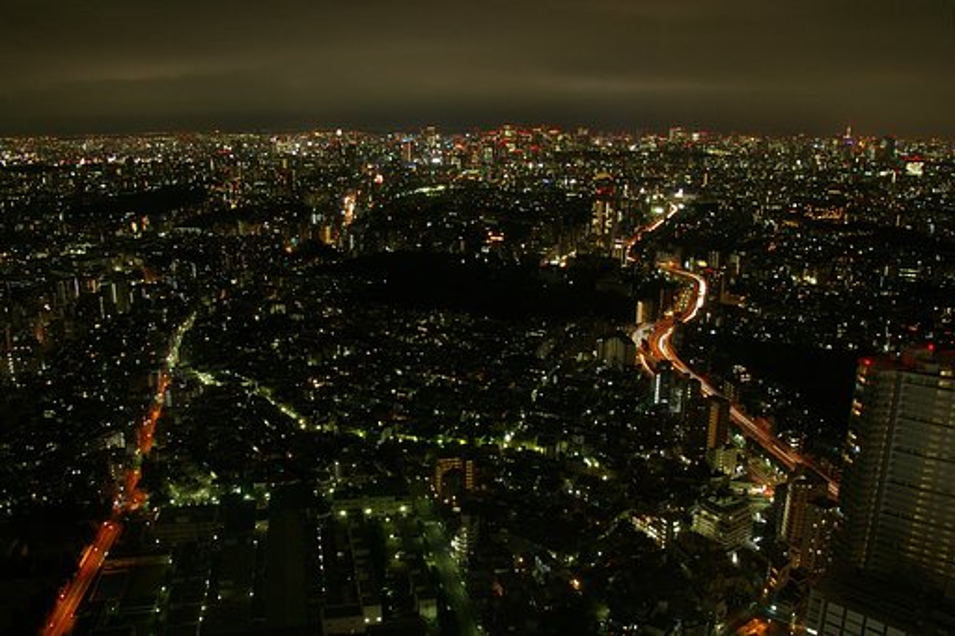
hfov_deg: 67.4
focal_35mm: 27
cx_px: 478
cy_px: 318
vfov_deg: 47.9
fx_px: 716
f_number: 11
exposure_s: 3
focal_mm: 18
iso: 400
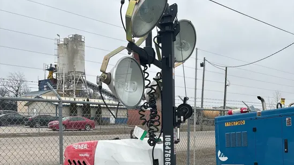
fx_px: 296
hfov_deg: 52.8
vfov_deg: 29.8
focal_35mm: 38
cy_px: 150
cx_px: 147
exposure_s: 1/1016
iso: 50
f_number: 1.6
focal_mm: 5.96
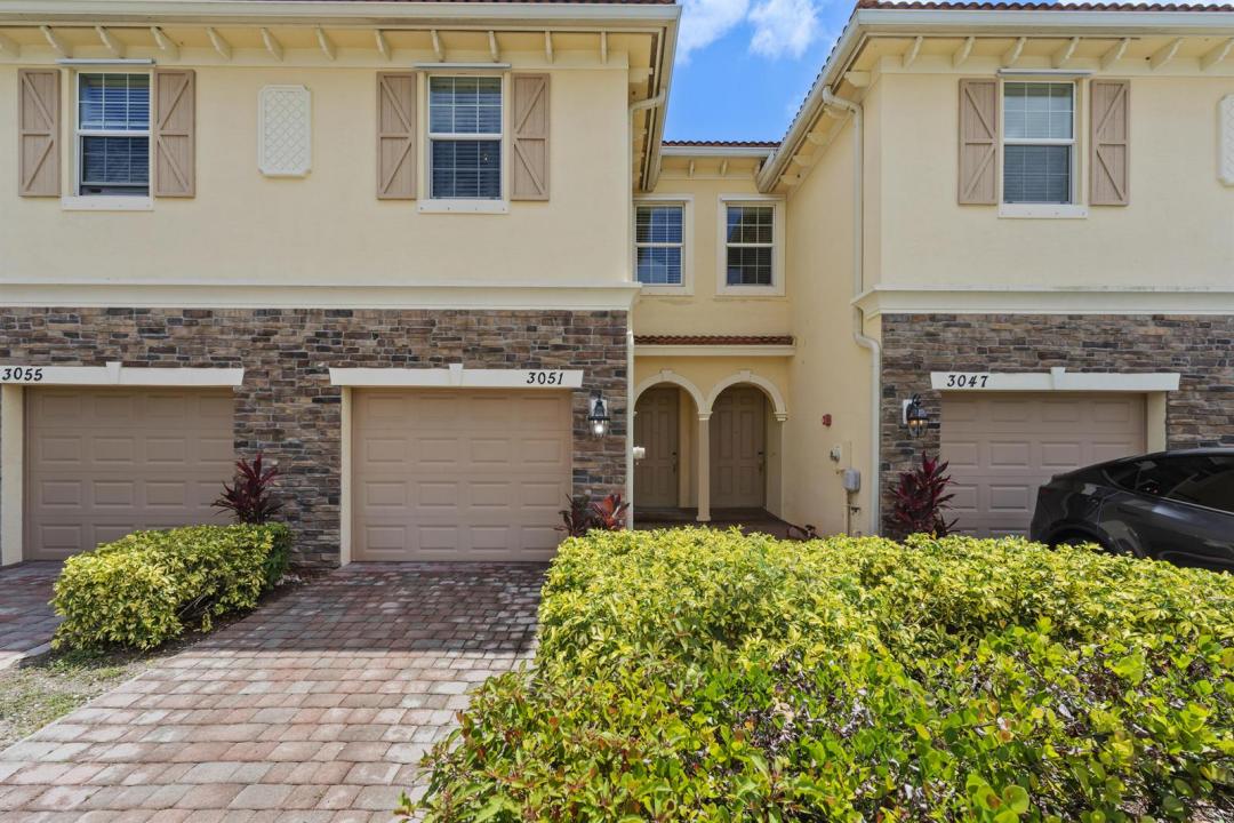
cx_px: 617
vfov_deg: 81.2
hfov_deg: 104.3
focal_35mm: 14
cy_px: 412
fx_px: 480
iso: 250
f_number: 9
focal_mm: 14
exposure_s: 1/320
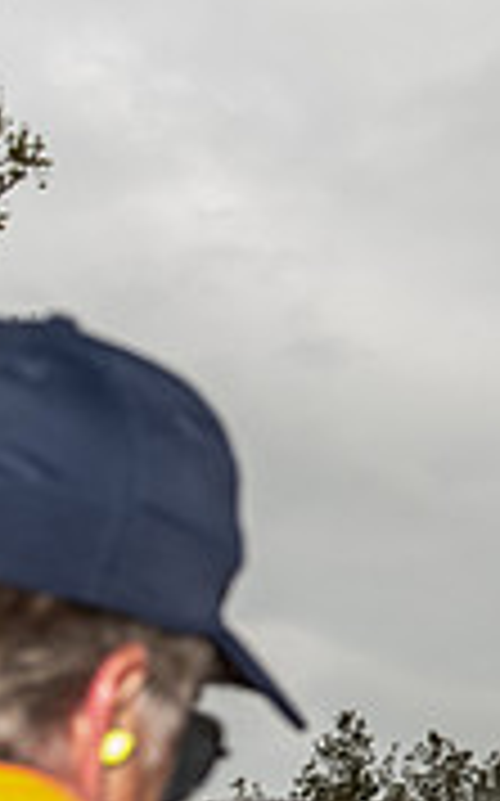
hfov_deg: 10.2
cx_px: 640
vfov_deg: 16.4
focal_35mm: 126
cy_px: 666
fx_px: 2752
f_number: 6.3
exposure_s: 1/250
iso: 125
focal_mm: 38
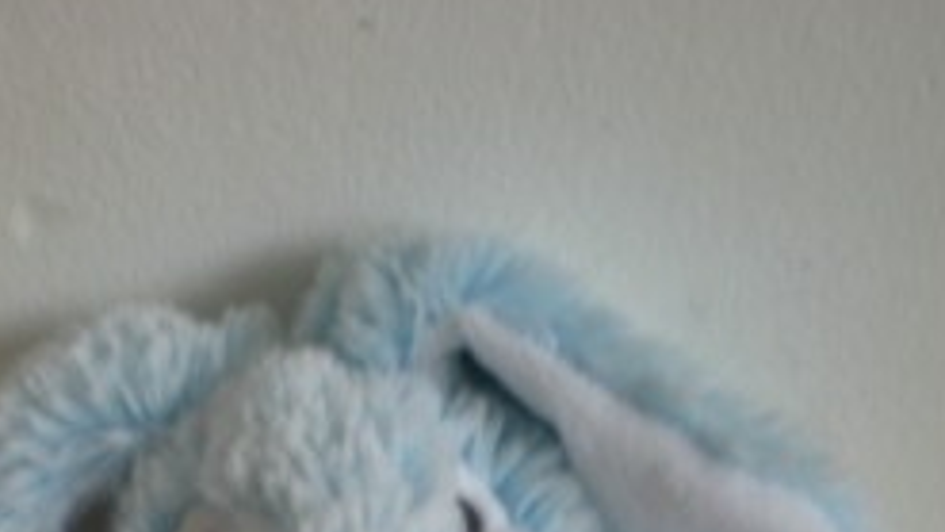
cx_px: 302
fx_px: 2180
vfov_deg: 13.2
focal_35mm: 87
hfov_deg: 24.3
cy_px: 773
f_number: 3.1
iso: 64
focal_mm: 6.3
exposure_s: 1/11.4
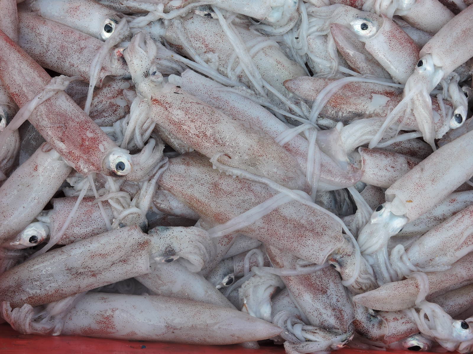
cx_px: 236
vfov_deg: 21.0
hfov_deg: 27.8
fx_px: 956
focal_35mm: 70
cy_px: 177
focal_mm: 12.5
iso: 100
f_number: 4.5
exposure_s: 1/200
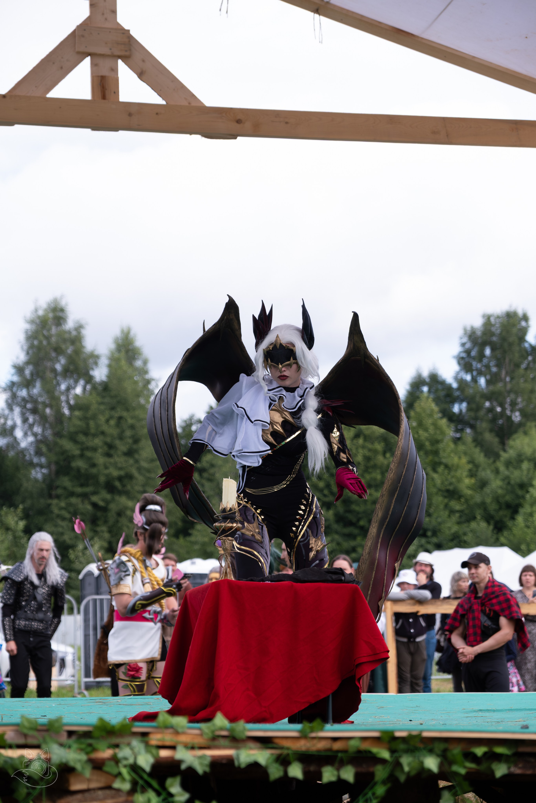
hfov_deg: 16.5
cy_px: 402
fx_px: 1854
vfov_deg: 24.5
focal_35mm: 83
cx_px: 268
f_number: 3.2
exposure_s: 1/1250
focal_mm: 55
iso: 200
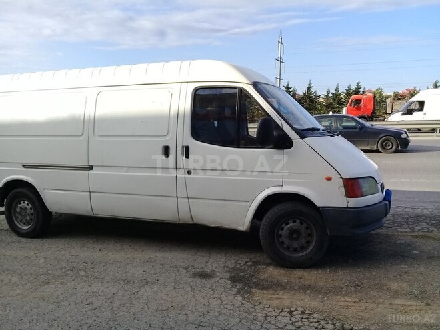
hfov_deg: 58.4
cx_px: 220
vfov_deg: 45.4
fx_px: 394
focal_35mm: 31
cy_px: 165
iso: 50
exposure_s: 1/873
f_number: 2.2
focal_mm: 3.3
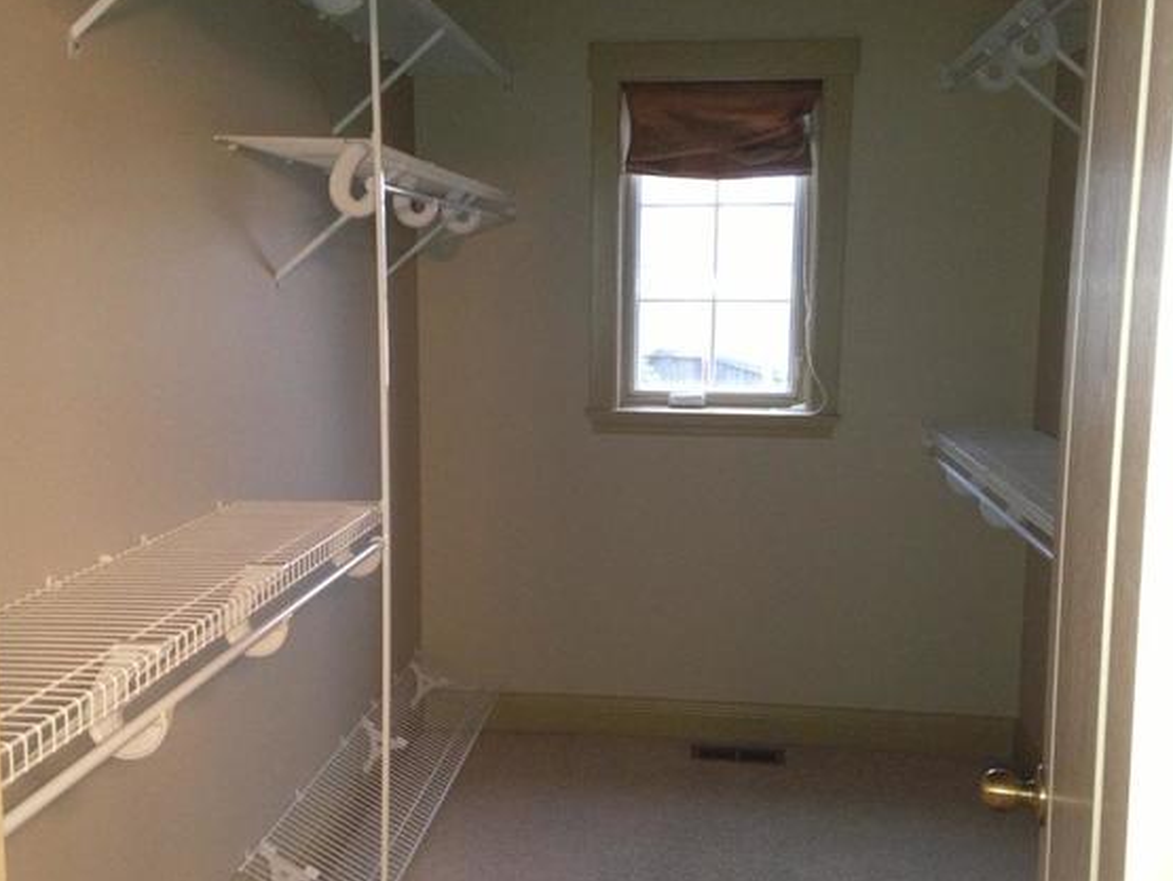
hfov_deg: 48.9
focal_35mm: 38
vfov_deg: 37.8
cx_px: 599
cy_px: 448
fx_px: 1289
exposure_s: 1/16
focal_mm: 4.13
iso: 320
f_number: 2.4
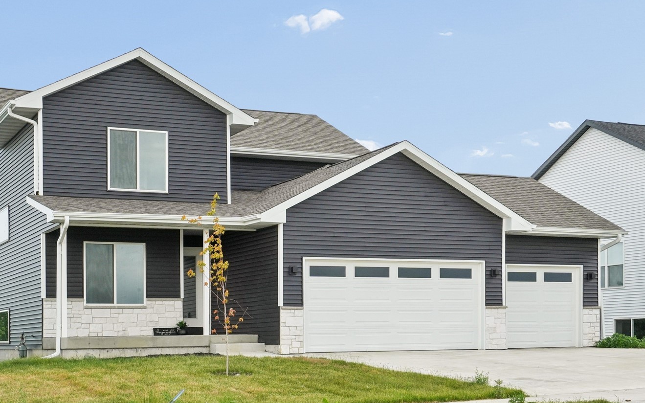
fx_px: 1037
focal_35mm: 59
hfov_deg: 34.5
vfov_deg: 22.0
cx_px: 290
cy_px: 224
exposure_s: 1/500
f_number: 9
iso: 400
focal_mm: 30
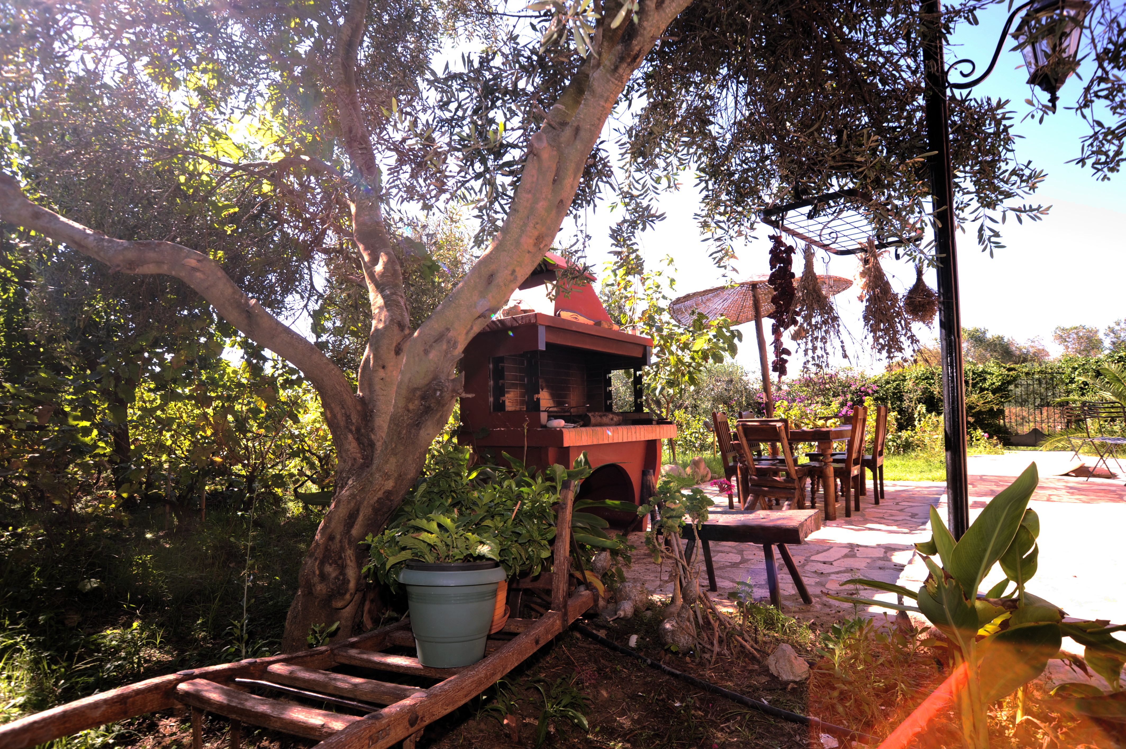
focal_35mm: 17
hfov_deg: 93.3
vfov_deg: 70.4
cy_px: 374
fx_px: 531
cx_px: 563
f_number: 7.1
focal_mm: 17
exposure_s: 1/60
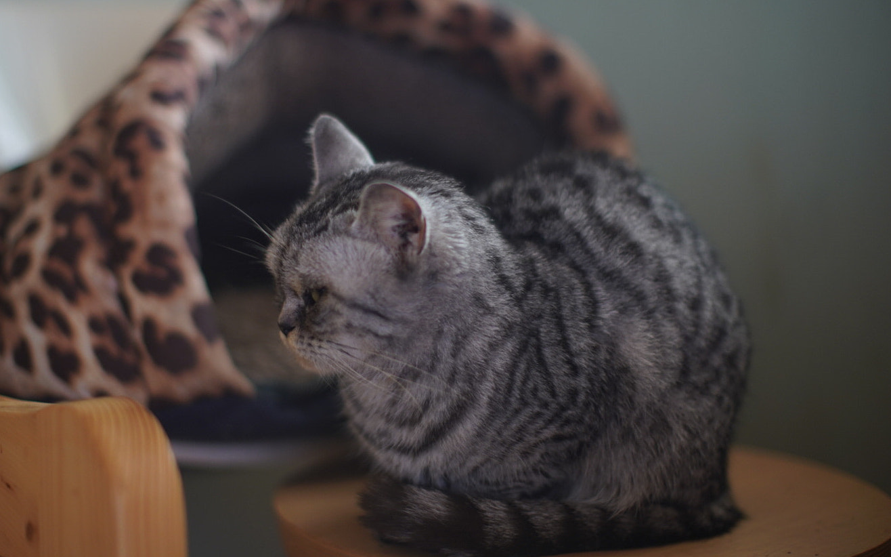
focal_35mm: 62
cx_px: 357
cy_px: 259
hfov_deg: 32.9
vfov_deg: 20.9
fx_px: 1505
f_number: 1.2
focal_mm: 50
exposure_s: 1/50
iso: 500
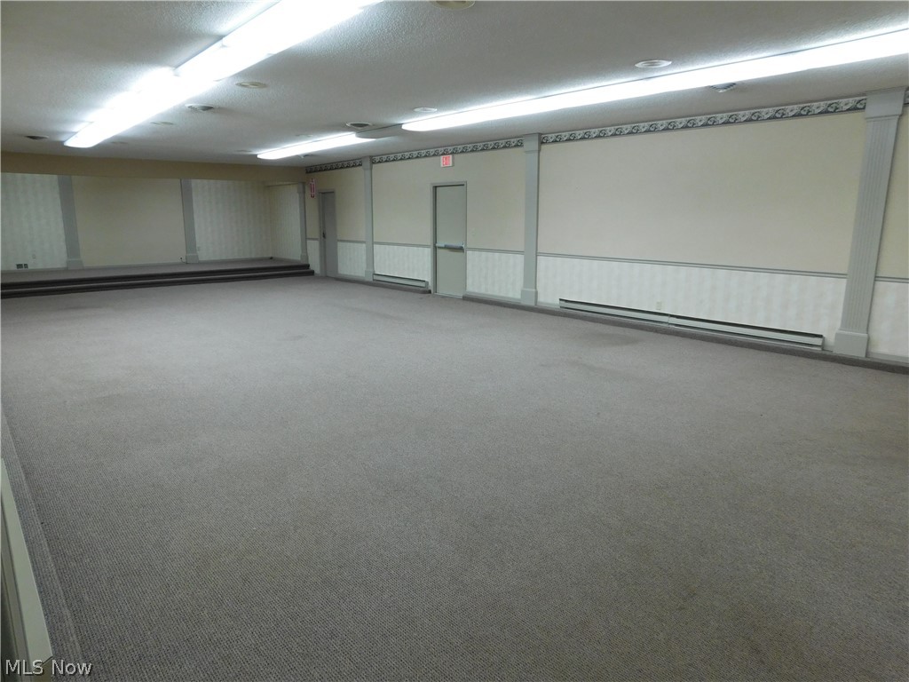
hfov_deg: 73.9
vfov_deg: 58.9
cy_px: 341
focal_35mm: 23
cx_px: 454
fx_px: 604
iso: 160
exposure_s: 1/30
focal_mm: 4
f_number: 3
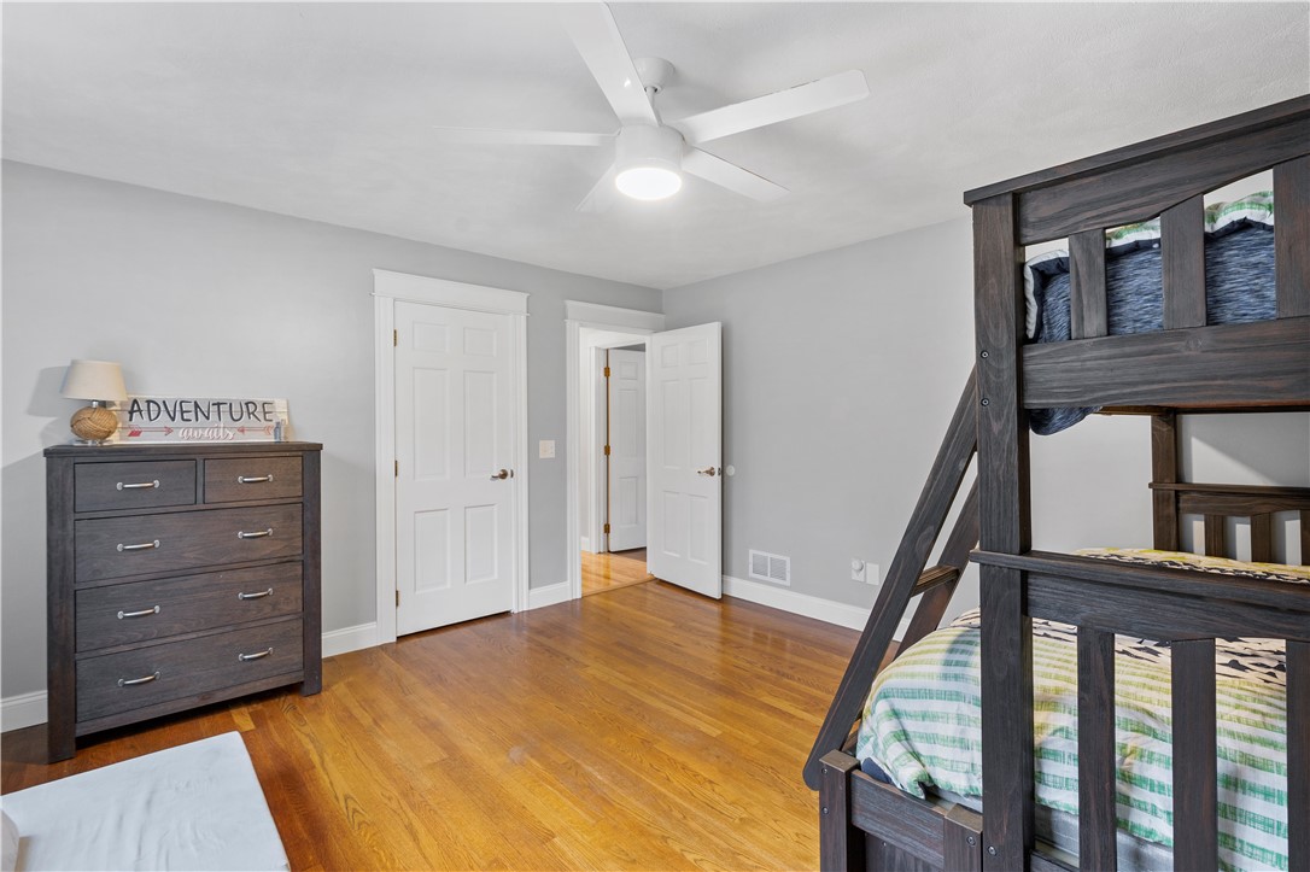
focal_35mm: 16
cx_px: 655
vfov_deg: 73.7
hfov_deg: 96.8
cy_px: 436
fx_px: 582
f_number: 8
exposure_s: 1/10
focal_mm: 16
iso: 500
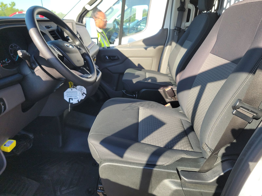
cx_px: 131
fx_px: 182
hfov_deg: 71.6
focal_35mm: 24
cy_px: 98
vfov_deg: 56.8
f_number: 1.8
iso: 51
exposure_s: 1/119
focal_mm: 6.7
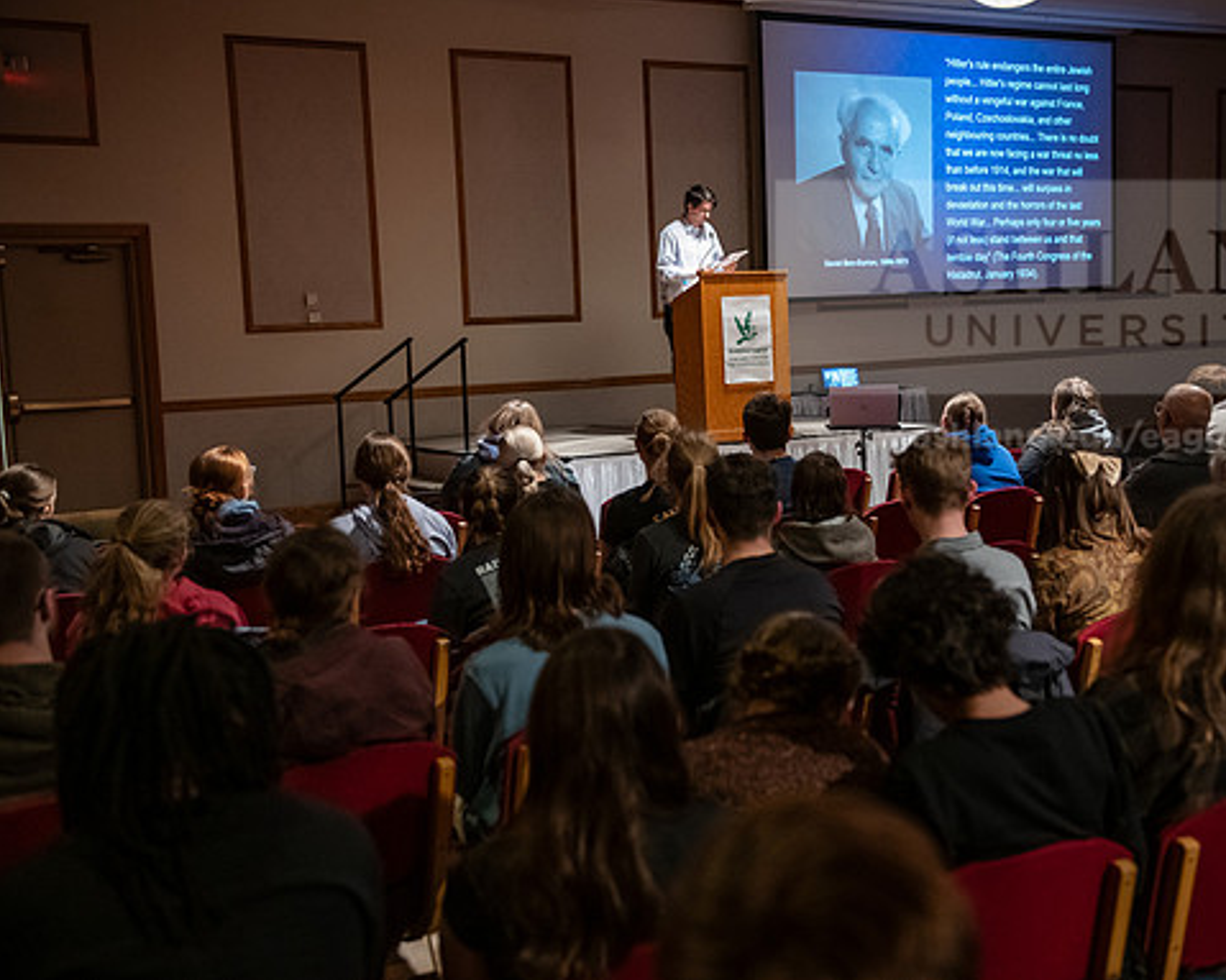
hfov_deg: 37.3
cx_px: 699
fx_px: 1814
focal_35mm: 50
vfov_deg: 30.2
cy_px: 490
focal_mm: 44
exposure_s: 1/125
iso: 4000
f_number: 3.2
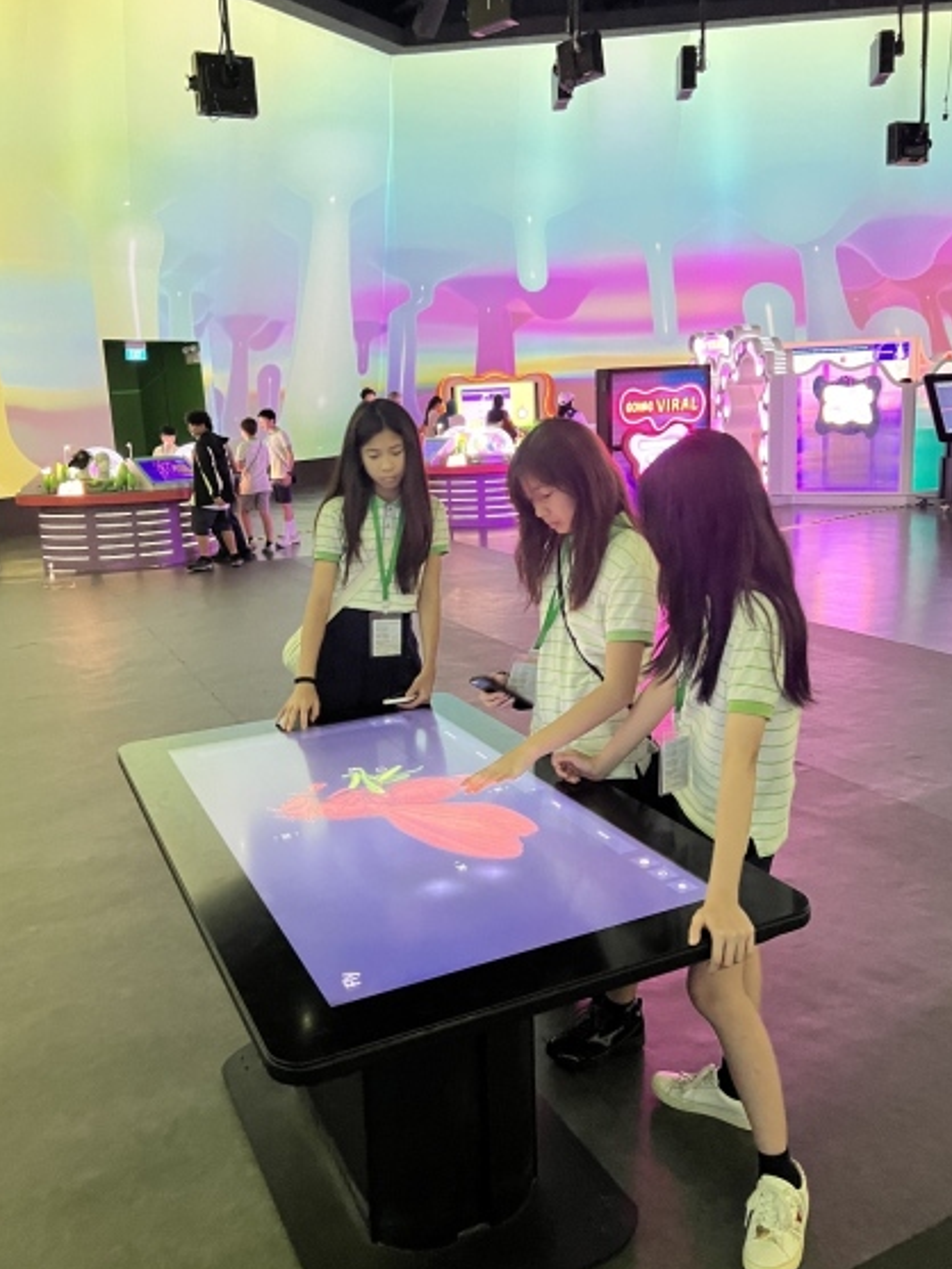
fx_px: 1026
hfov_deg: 49.8
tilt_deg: -13.1
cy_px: 597
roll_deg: +2.5
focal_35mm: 28
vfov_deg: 63.4
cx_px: 458
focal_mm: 5.7
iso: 400
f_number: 1.5
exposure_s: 1/45
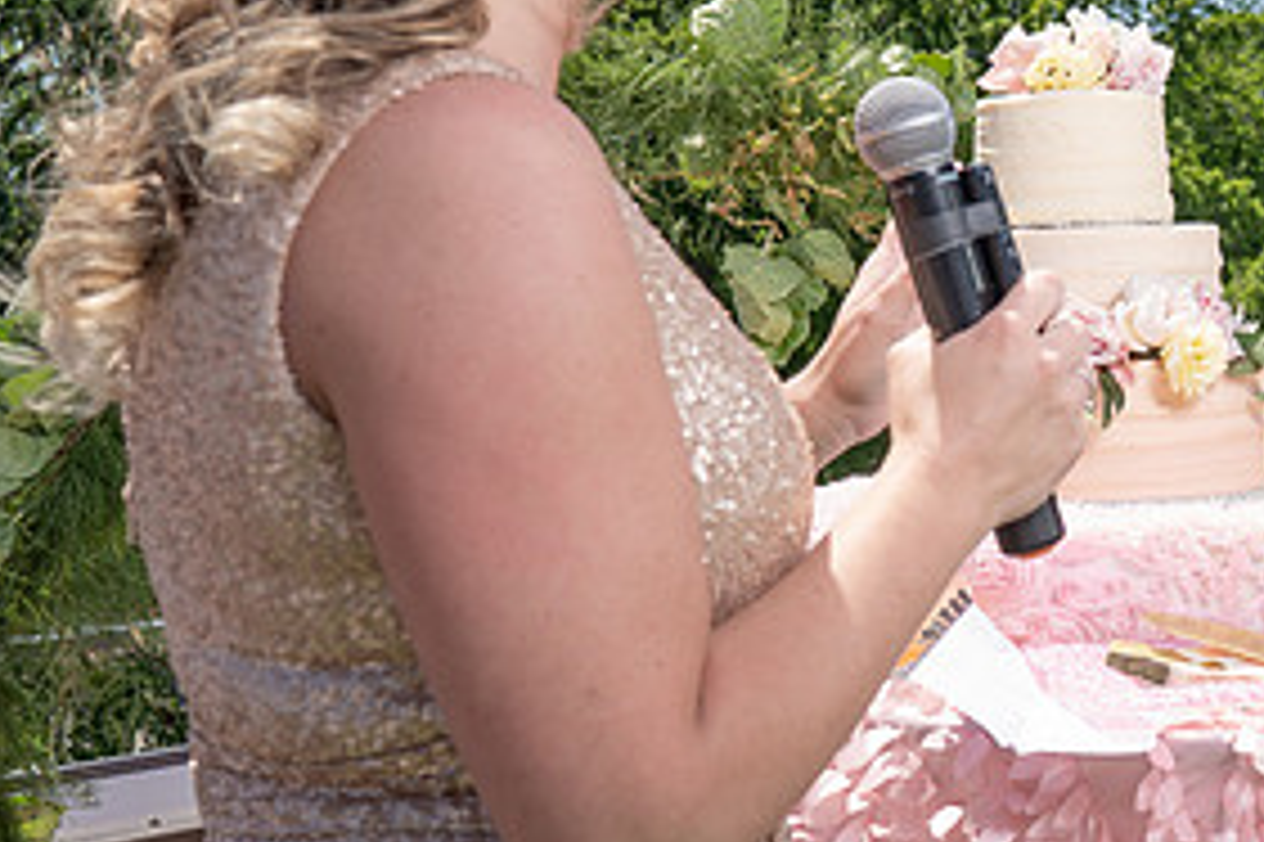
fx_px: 2667
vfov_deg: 17.9
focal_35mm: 76
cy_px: 313
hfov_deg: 25.6
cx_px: 1194
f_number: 7.1
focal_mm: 35
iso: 50
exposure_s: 1/250
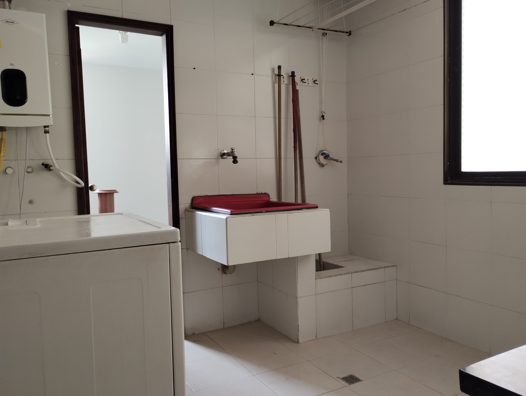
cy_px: 198
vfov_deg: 49.9
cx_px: 263
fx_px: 426
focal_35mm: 28
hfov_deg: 63.4
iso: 466
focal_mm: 4.27
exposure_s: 1/24
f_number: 1.8
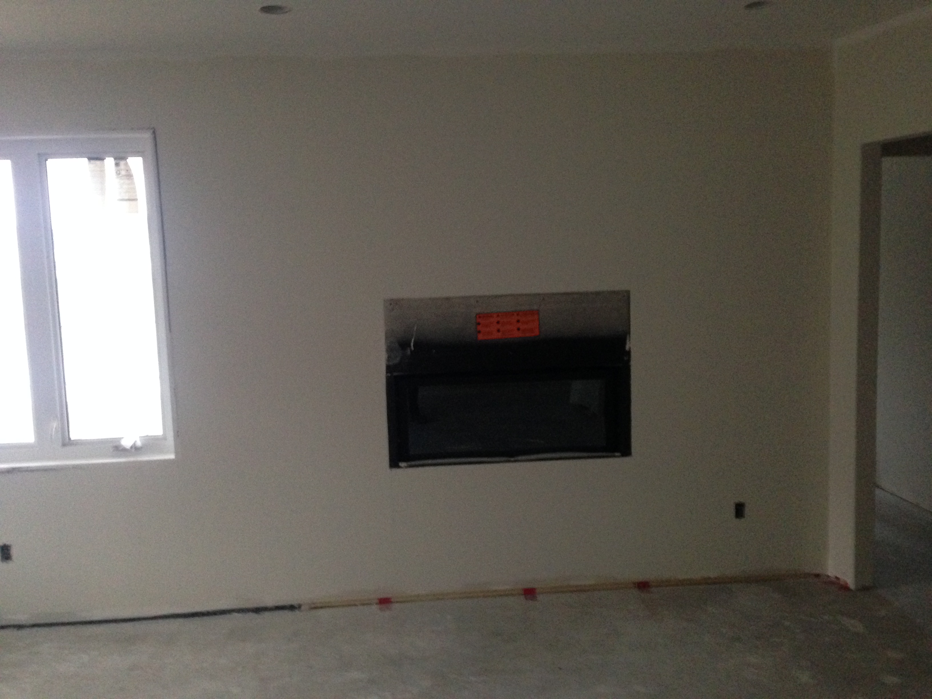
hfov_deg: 55.4
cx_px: 466
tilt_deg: -5.7
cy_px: 350
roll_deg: +1.9
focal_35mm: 33
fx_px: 888
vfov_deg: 42.9
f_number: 2.4
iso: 400
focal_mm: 4.12
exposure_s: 1/15
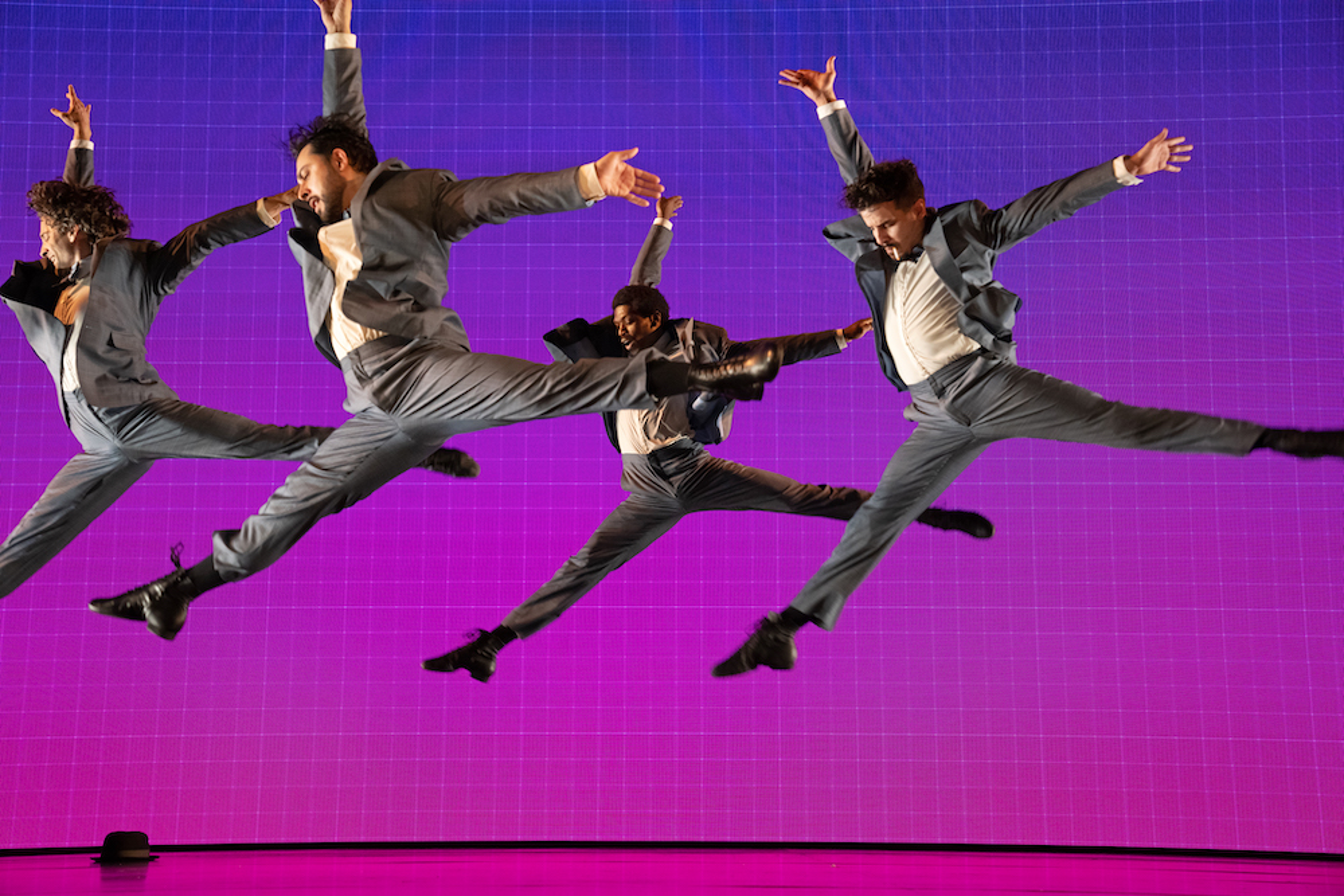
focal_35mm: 57
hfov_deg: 35.0
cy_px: 448
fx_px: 2128
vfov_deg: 23.8
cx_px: 672
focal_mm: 57
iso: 3200
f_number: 4
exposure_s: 1/250
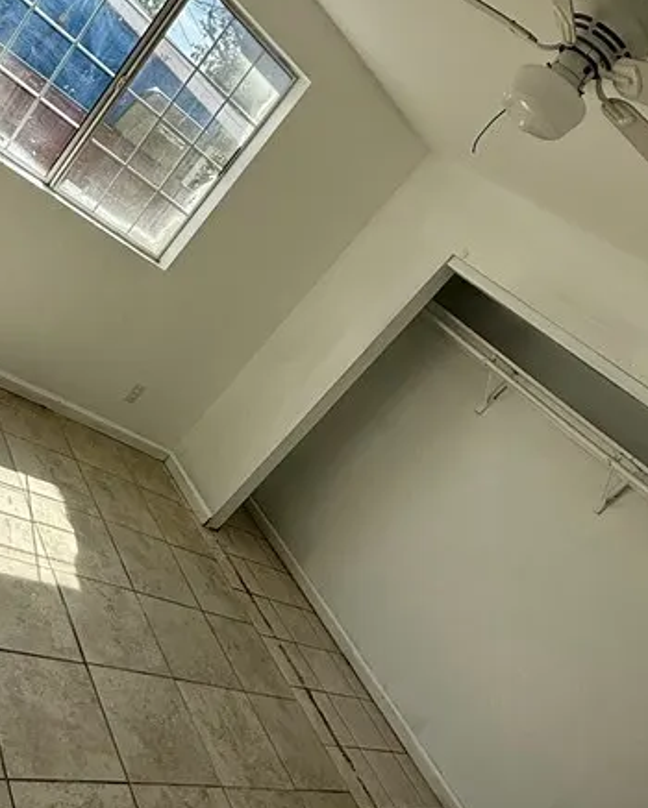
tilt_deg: -14.2
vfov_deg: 55.6
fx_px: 767
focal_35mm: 32
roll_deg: -41.5
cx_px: 178
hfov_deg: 44.6
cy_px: 433
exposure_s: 1/619
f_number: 2.2
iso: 64
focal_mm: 2.22
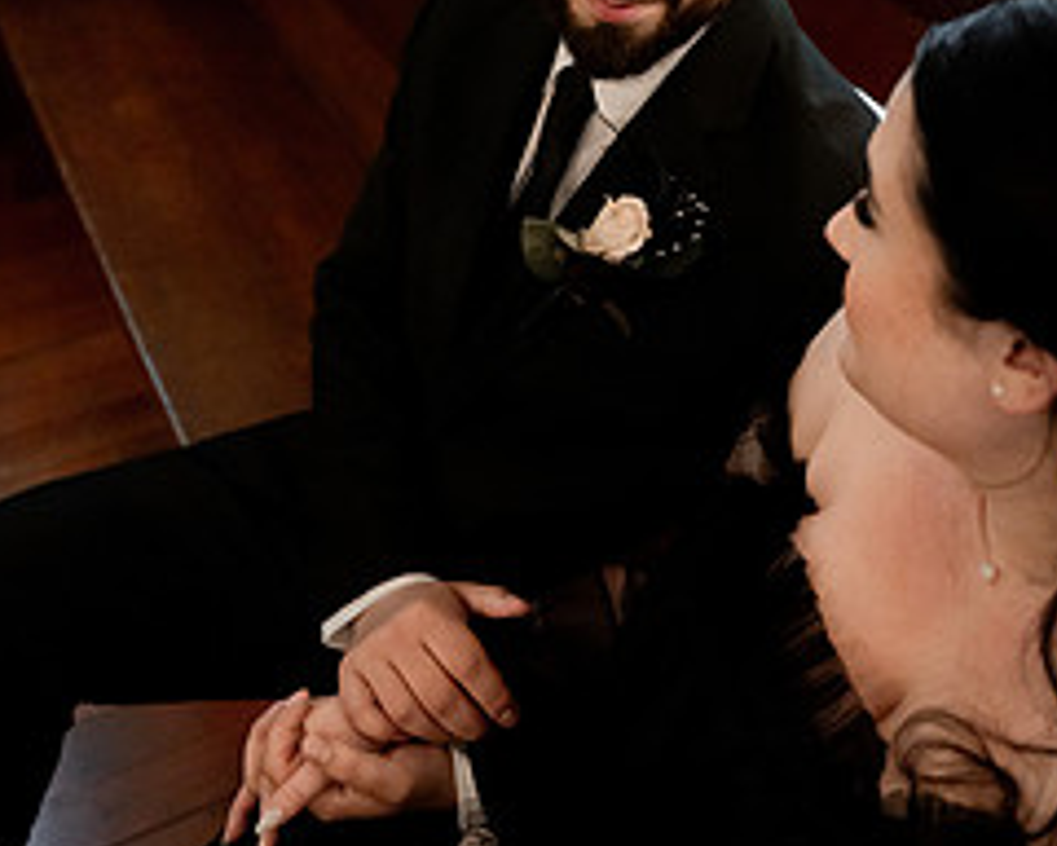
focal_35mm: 51
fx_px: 1595
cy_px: 101
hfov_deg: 36.6
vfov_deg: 28.6
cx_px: 617
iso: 2000
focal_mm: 29
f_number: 2.8
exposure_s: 1/250
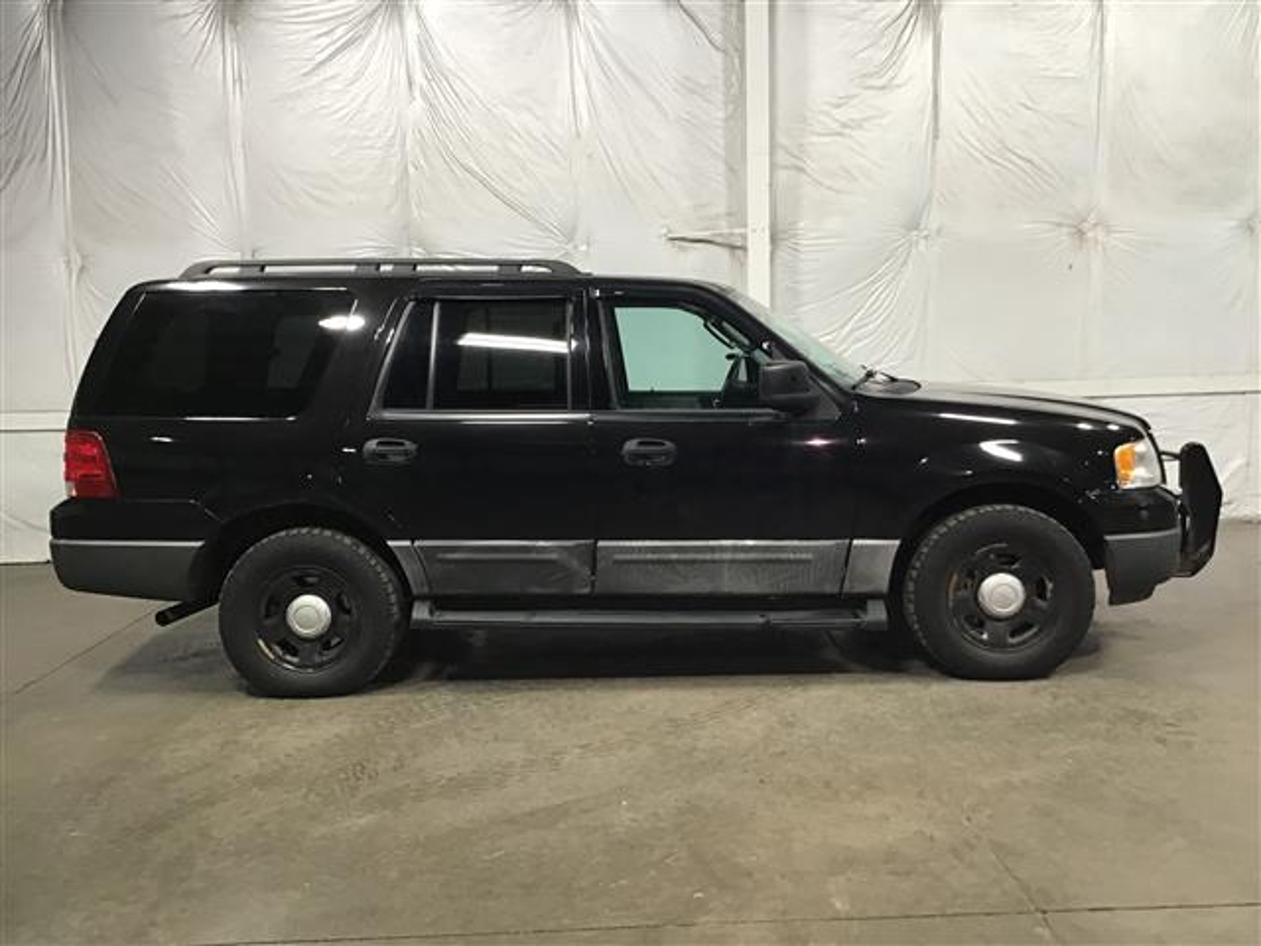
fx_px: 1129
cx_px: 630
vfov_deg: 45.4
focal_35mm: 31
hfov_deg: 58.4
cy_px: 473
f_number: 2.4
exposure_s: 1/30
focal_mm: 3.3
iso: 64
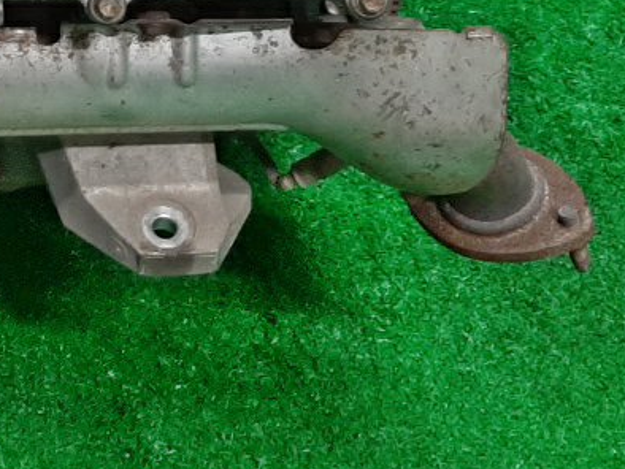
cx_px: -97
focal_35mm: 95
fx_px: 1716
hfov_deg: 19.6
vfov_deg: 14.4
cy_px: -252
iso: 130
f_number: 1.7
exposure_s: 1/50
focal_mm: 3.93
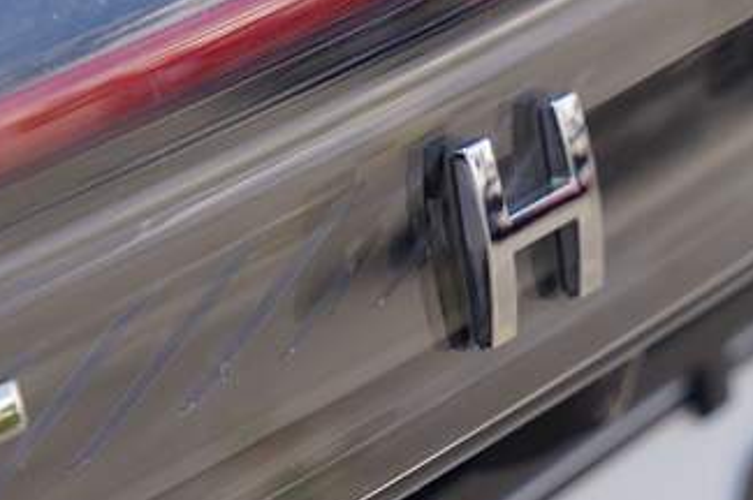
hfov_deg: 5.3
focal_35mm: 388
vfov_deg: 3.5
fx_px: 8107
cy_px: 333
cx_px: 433
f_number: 5.6
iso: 100
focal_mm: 70
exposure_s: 1/250
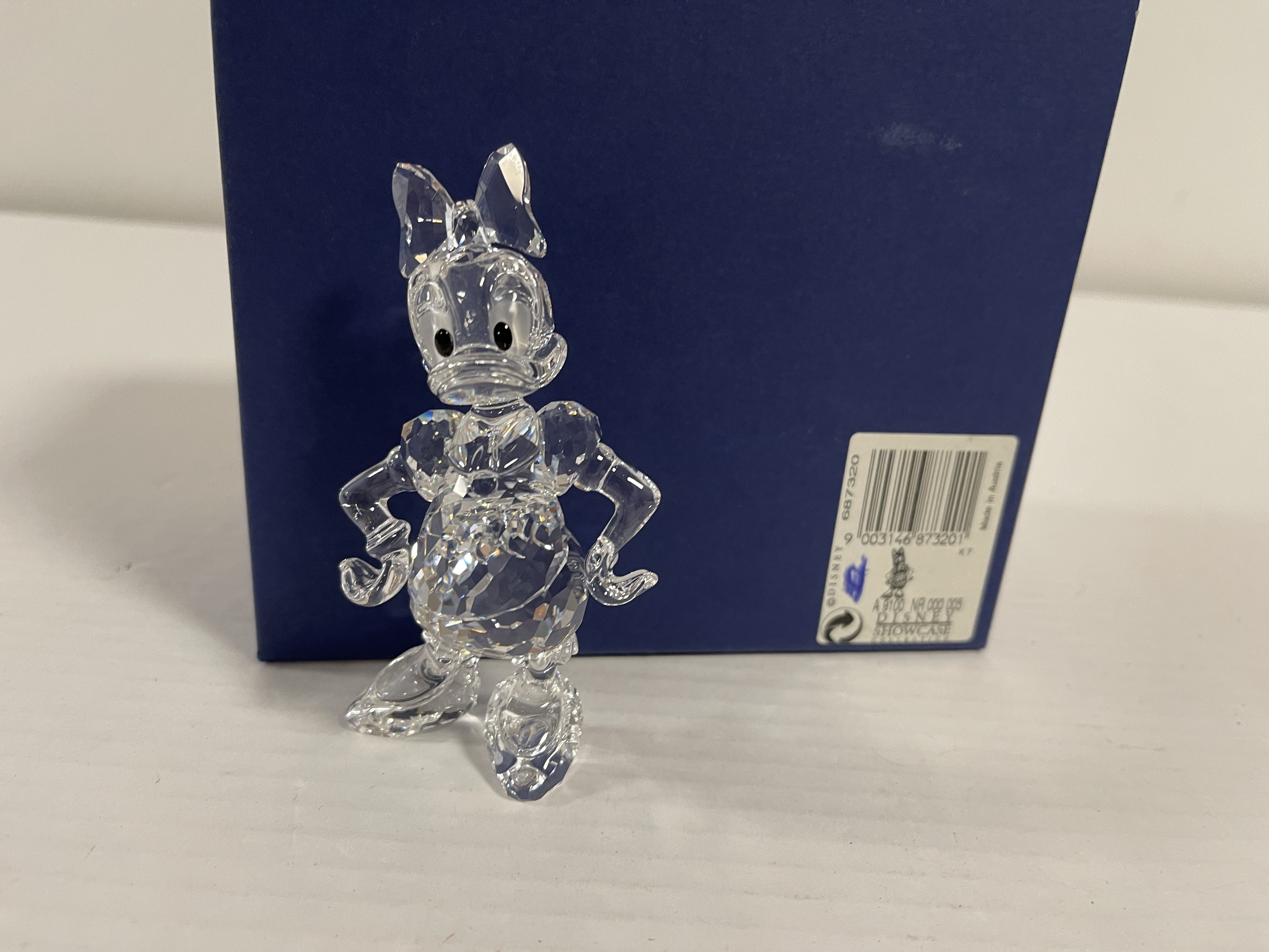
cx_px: 634
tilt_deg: -18.9
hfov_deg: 69.4
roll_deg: -5.5
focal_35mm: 25
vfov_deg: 54.9
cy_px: 476
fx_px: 916
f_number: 1.6
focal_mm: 5.1
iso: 125
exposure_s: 1/50
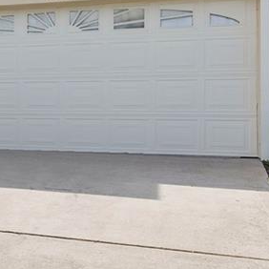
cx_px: -169
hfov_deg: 18.9
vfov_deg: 22.4
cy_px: 85
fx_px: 677
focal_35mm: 77
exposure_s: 1/200
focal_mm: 16
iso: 100
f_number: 10
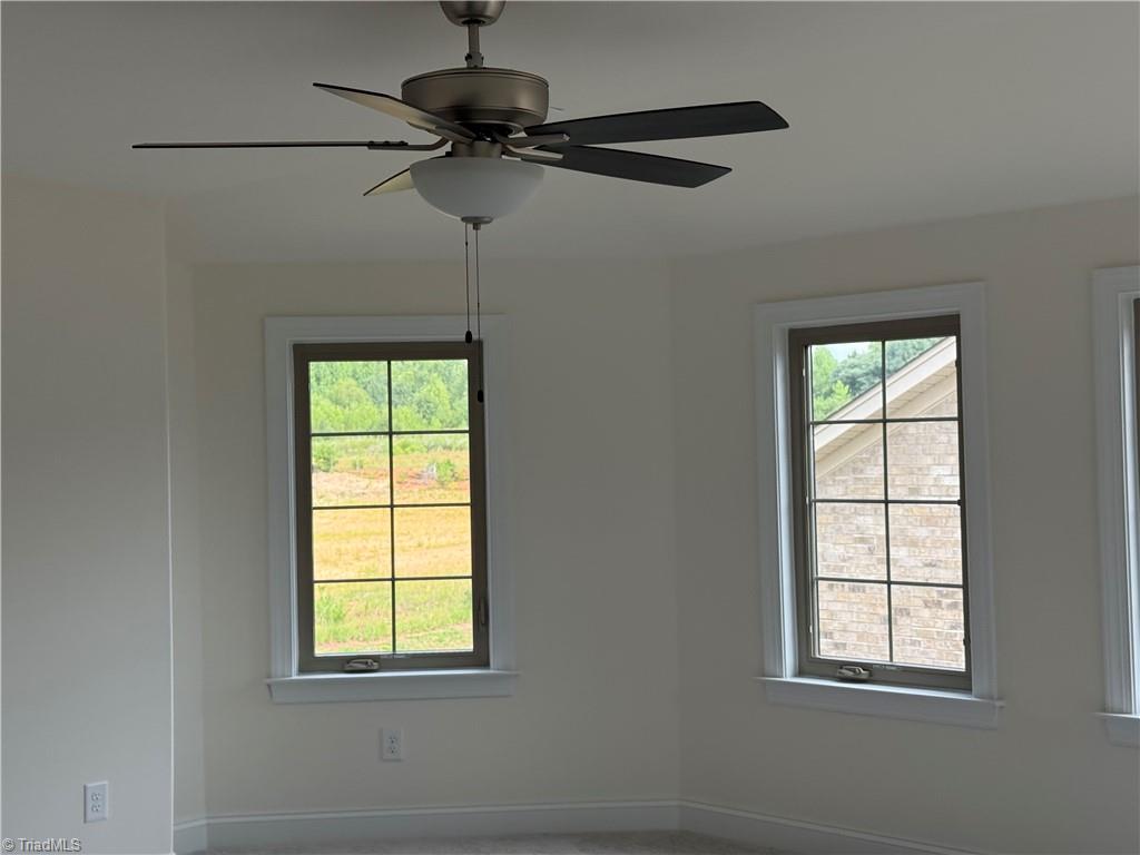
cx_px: 570
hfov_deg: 39.7
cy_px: 428
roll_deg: +1.1
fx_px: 1581
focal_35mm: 48
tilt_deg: +1.3
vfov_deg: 30.3
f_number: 1.78
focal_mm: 6.76
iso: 80
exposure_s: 1/345
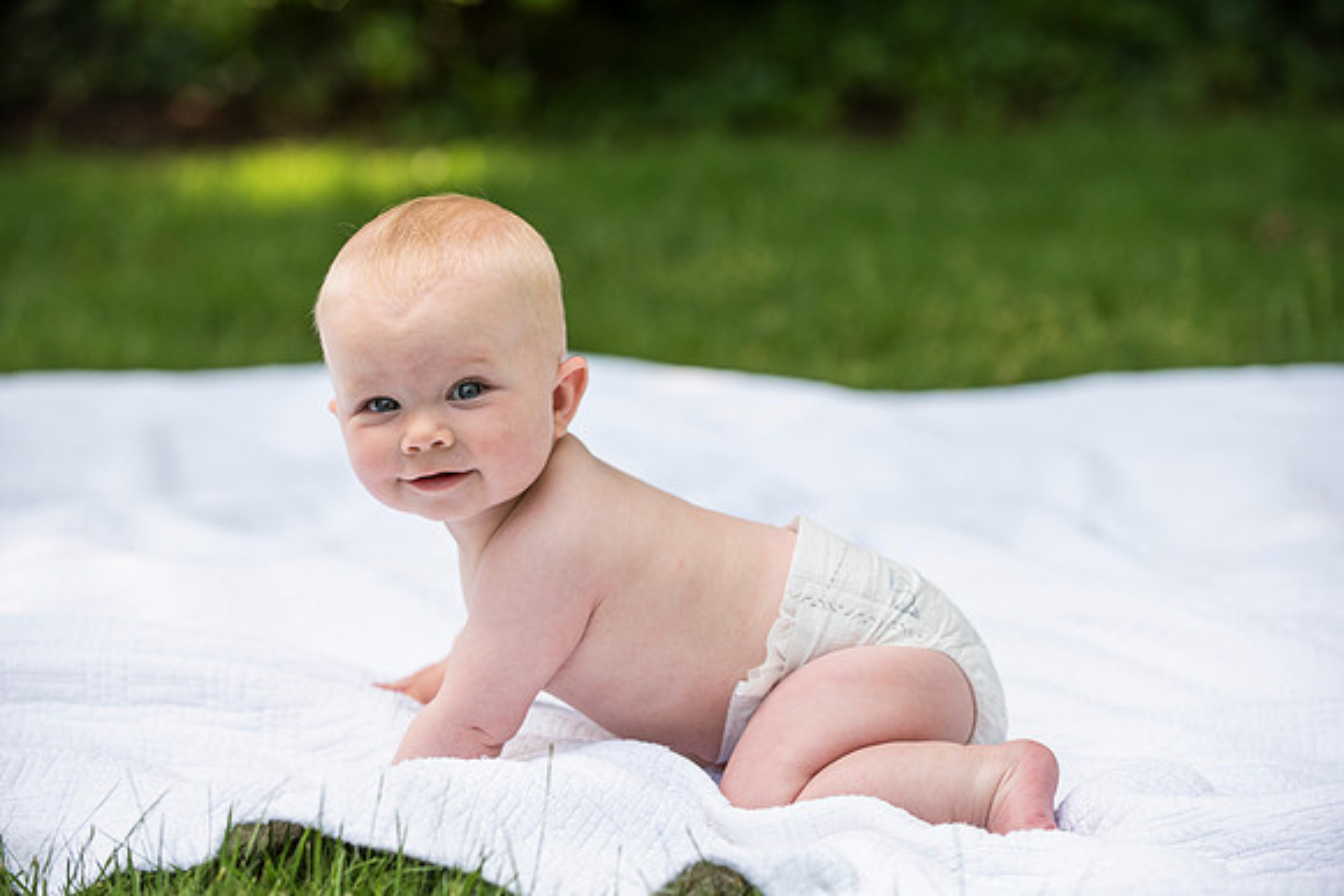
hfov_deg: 16.7
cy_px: 467
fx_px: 4586
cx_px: 668
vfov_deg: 11.2
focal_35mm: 123
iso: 400
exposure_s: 1/1250
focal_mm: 116
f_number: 3.5
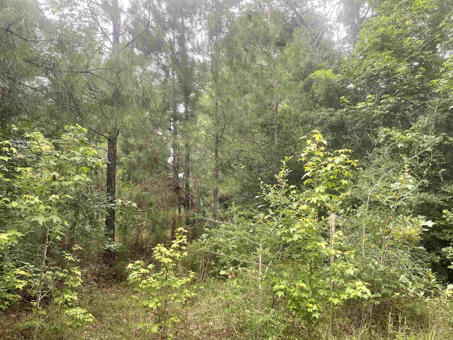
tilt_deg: +4.6
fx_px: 327
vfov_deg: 54.9
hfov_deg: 69.4
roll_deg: -4.3
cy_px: 170
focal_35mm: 25
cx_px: 226
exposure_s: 1/152
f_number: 1.6
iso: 32
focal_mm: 5.1
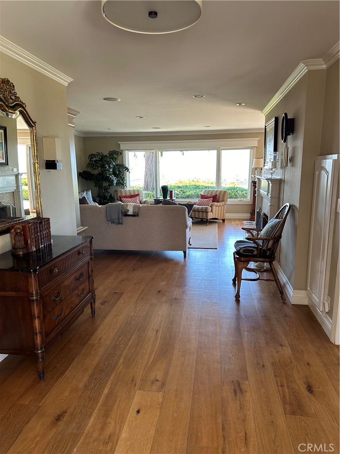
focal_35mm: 24
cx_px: 170
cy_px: 227
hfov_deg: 56.8
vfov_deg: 71.6
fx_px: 314
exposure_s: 1/121
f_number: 1.78
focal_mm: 6.86
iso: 125
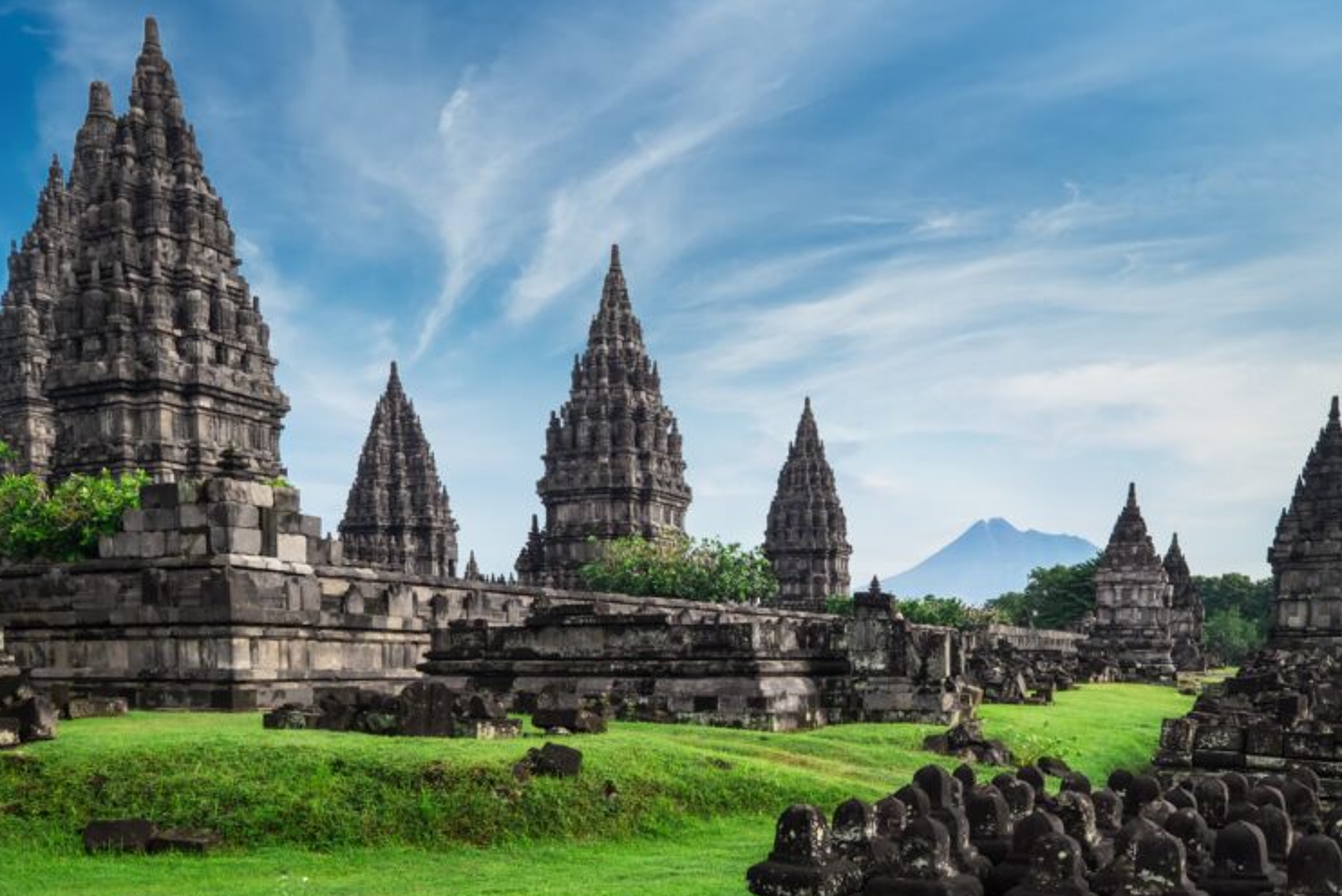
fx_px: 1118
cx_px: 682
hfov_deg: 61.9
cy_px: 458
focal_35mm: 30
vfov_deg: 43.6
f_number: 8
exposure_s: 1/210
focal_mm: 19.1
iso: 400
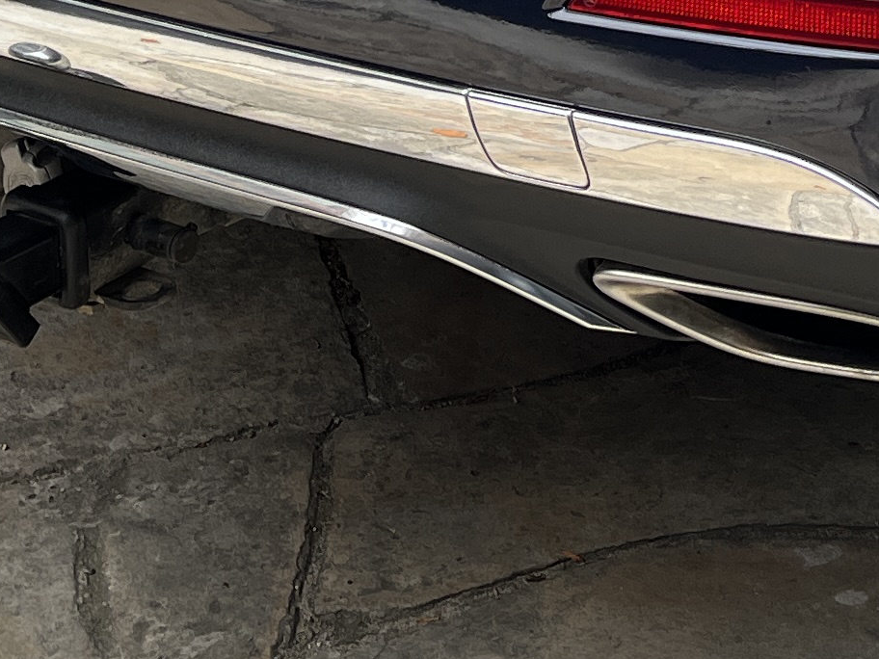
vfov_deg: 11.5
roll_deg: +0.5
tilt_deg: -9.6
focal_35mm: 115
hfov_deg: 16.8
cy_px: -686
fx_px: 2920
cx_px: 819
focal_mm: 5.1
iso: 50
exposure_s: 1/520
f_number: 1.6
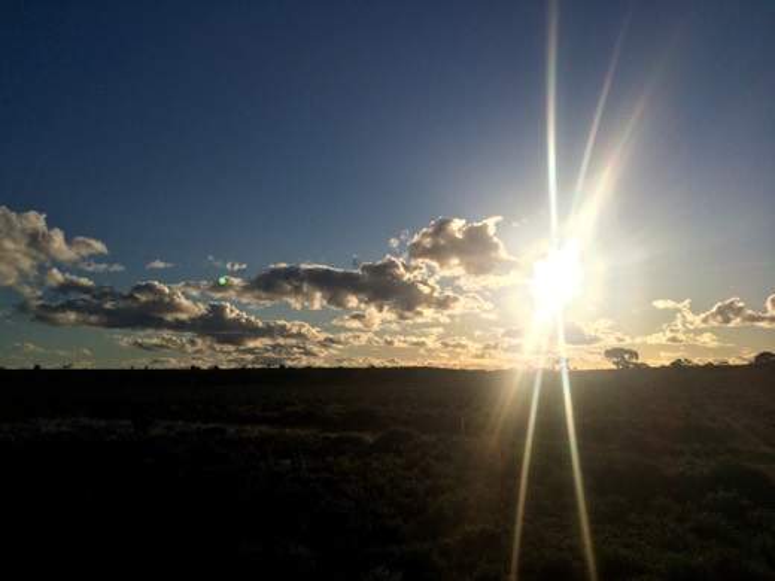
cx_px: 388
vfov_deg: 48.2
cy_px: 290
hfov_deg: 61.7
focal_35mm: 29
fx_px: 649
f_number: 2.2
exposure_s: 1/13699
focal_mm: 4.15
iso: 40
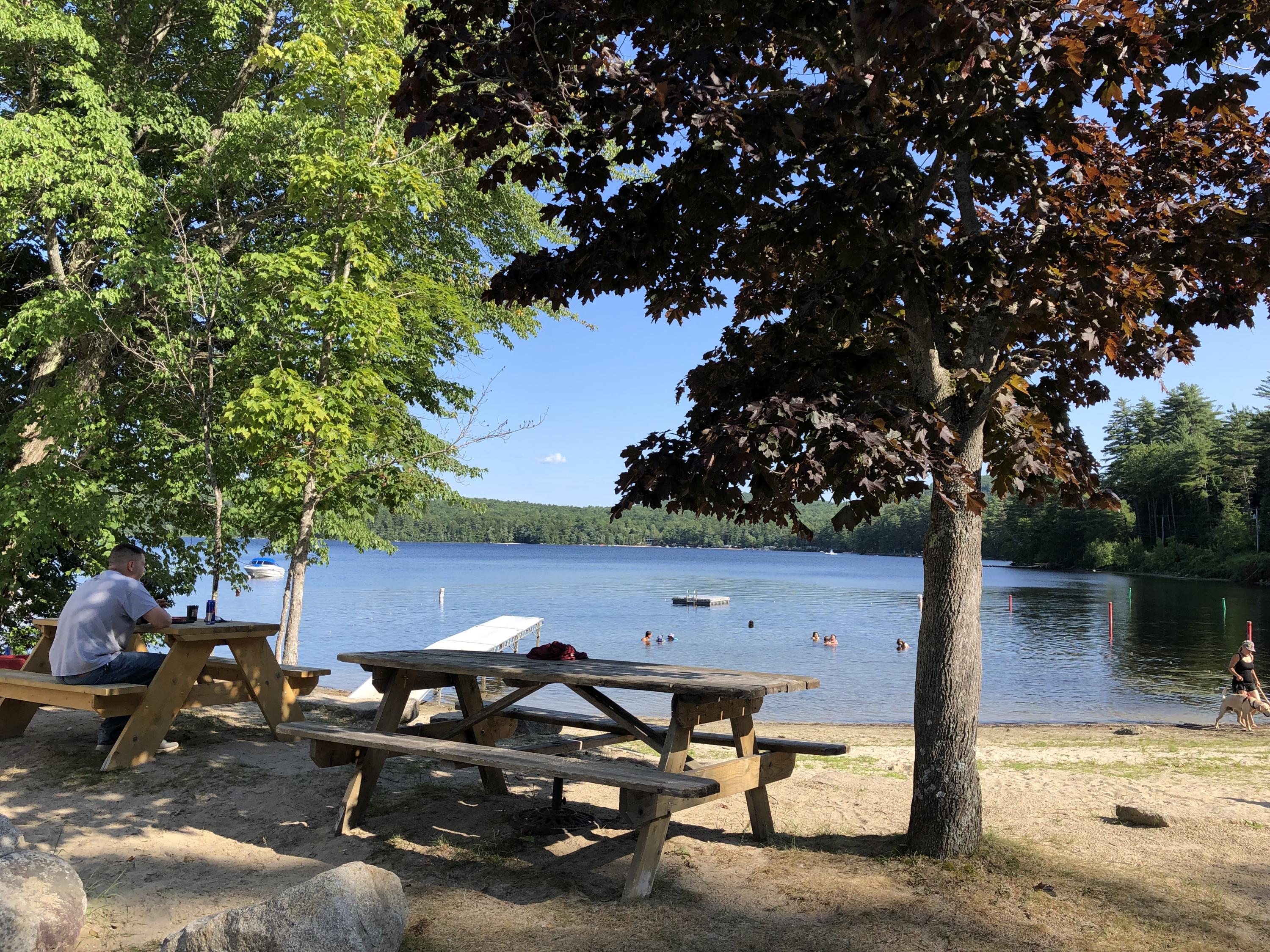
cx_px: 635
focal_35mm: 28
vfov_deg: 49.7
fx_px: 1027
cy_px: 476
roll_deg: -1.8
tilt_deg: +0.8
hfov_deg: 63.4
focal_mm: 3.99
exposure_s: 1/917
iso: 20
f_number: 1.8
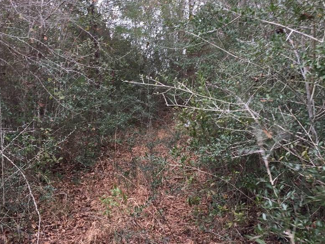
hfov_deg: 48.9
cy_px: 95
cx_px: 174
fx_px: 357
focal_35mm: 38
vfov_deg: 37.6
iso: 32
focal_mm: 4.15
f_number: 2.2
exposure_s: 1/60
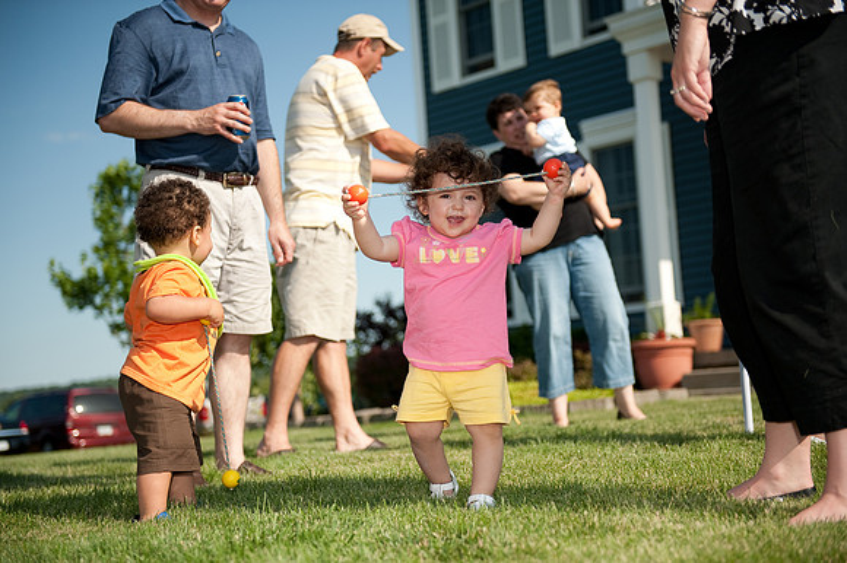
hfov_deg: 34.5
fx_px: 1364
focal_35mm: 58
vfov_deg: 23.4
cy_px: 282
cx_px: 424
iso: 250
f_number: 2.8
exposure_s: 1/6400
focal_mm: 58
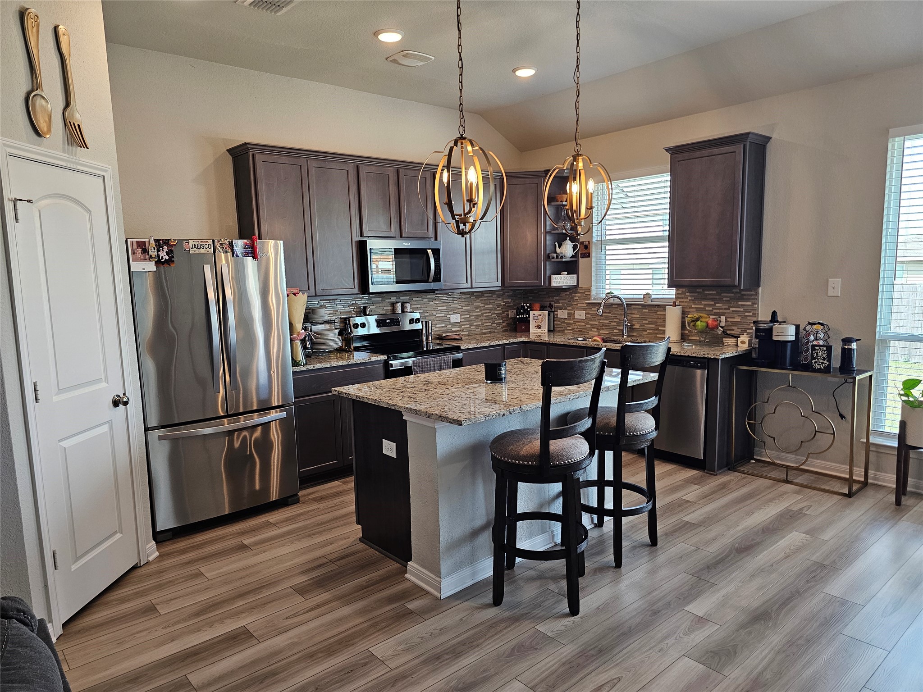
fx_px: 613
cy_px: 346
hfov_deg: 73.9
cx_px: 462
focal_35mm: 23
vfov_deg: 58.9
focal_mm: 6.3
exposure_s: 1/120
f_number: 1.7
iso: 125
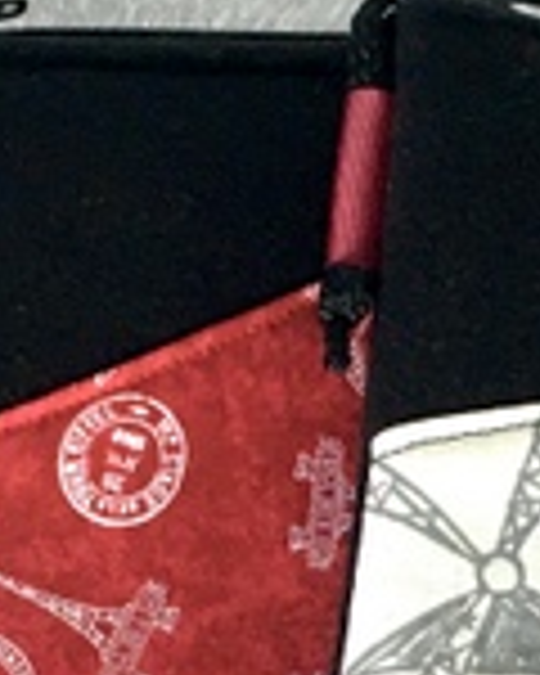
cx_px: 284
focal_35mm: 151
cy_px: 796
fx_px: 3017
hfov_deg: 10.2
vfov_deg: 12.5
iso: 100
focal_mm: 4.15
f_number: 2.2
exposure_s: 1/33
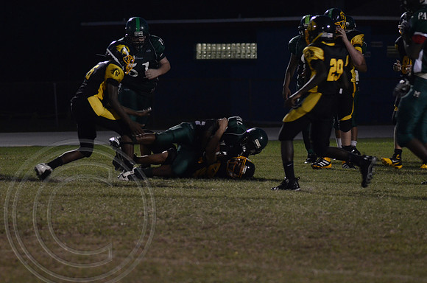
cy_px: 142
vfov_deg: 4.6
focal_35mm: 300
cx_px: 214
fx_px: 3551
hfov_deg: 6.9
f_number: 5.6
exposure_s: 1/200
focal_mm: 200
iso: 3200
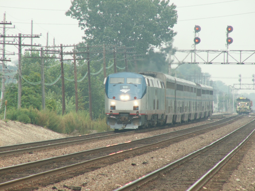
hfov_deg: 4.7
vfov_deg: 3.5
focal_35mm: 420
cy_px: 96
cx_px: 128
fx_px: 3094
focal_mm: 69.45
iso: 64
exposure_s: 1/250
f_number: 4.5
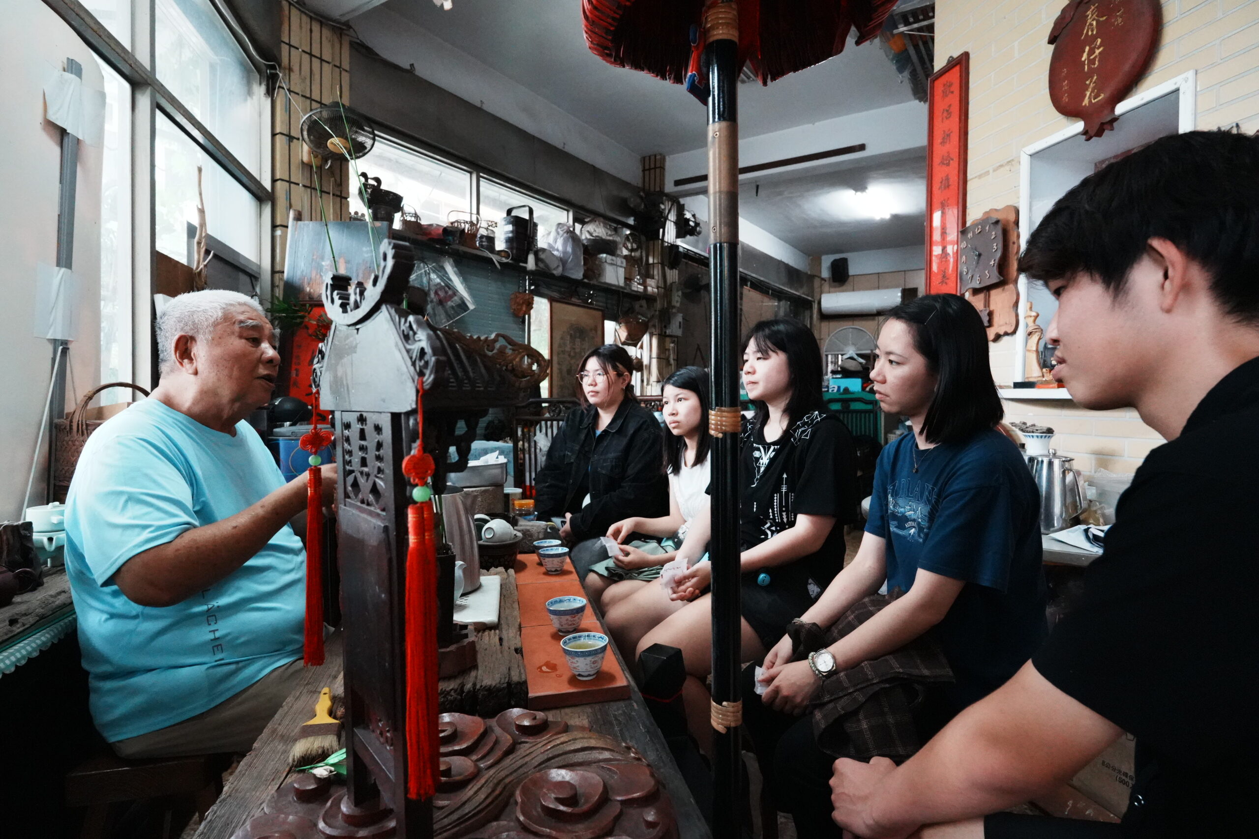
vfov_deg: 61.9
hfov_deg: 84.0
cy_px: 420
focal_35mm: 20
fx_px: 699
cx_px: 630
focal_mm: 20
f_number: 6.7
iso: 10000
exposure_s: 1/200
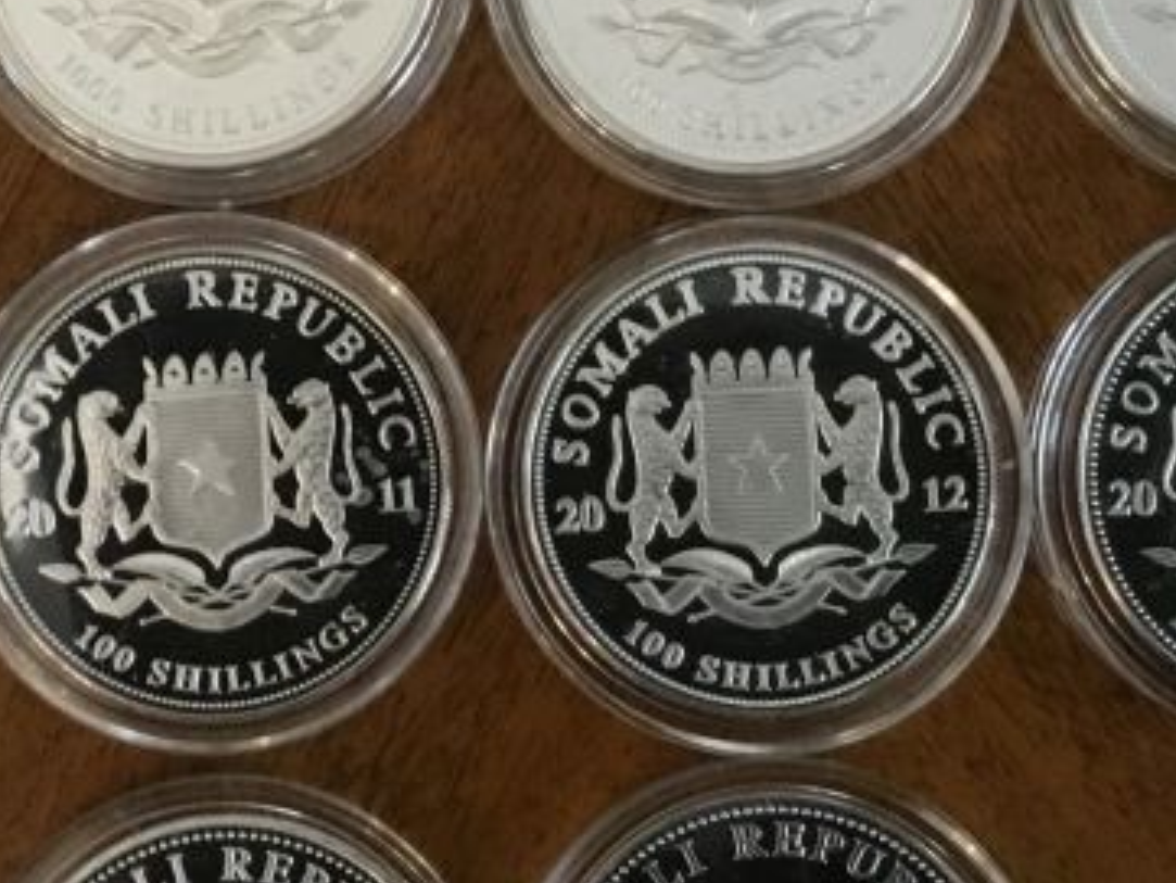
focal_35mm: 85
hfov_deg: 22.7
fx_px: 2889
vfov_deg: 17.3
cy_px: 220
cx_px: 243
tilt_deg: -86.5
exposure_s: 1/33
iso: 250
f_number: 2.4
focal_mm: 3.3
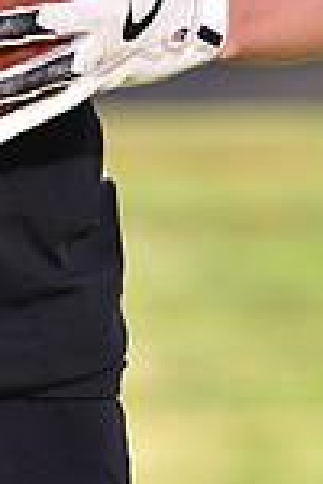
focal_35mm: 717
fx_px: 9649
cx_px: -153
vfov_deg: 2.9
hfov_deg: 1.9
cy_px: -371
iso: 100
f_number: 5.6
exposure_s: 1/250
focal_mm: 185
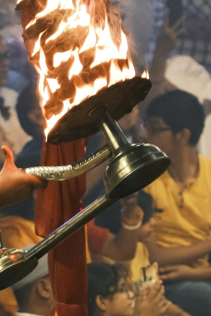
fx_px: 8510
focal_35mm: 968
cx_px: -48
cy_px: 210
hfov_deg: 1.4
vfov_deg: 2.1
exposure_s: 1/105
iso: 3200
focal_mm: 165.1
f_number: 5
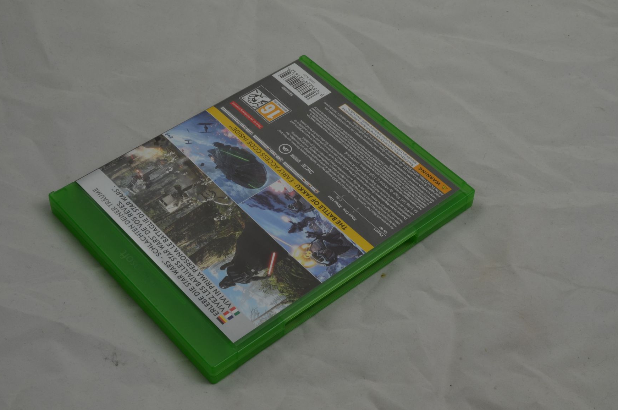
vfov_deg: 21.8
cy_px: 210
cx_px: 304
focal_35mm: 62
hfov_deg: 32.4
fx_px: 1062
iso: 100
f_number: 20
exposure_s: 1/3
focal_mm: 40
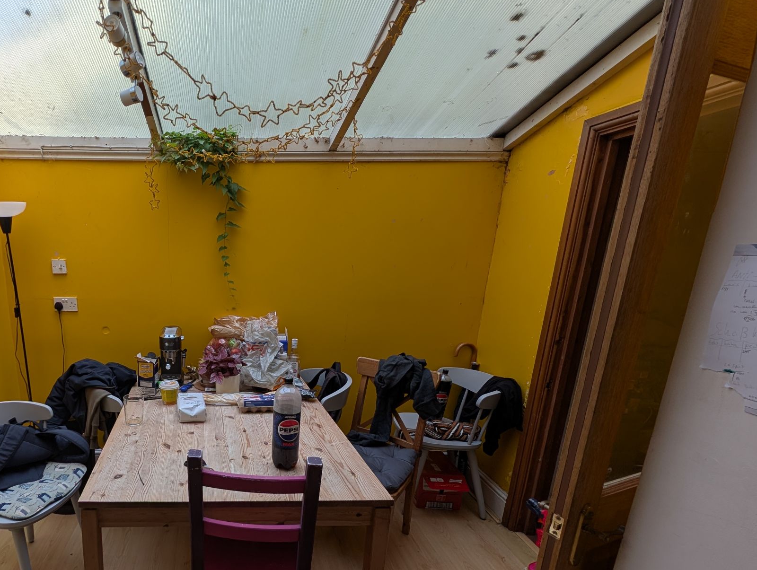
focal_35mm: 18
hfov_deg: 81.7
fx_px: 394
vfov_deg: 70.6
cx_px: 201
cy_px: 355
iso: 40
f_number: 1.95
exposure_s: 1/260
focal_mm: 2.23
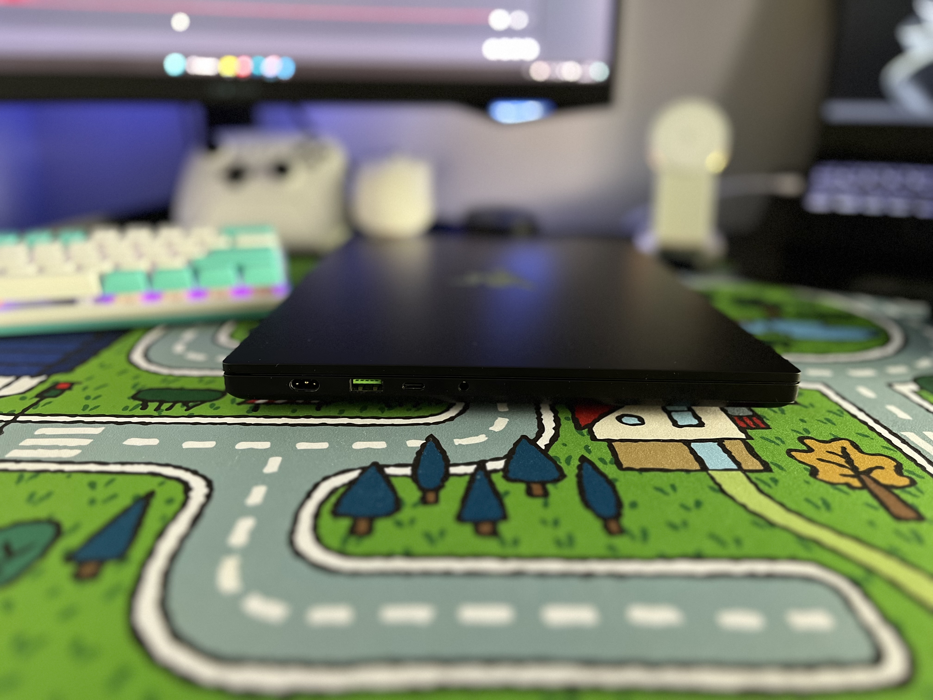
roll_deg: +0.0
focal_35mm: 26
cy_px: 350
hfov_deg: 67.3
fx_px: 701
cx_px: 466
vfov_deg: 53.1
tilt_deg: -19.1
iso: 800
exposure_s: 1/30
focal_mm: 5.1
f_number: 1.6
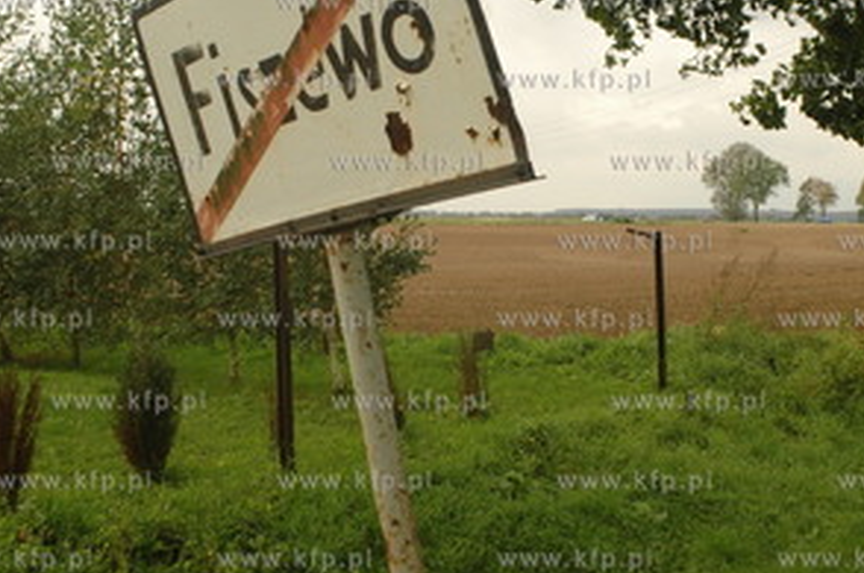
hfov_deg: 40.3
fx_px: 1174
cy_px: 200
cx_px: 511
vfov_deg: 27.3
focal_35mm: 49
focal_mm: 24
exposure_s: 1/320
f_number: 8
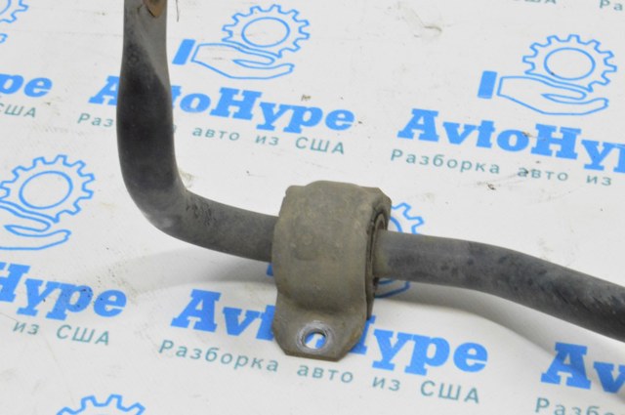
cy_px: 208
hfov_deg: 24.6
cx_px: 312
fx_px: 1430
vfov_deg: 16.5
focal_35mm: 82
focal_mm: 55
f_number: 20
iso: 6400
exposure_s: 1/15
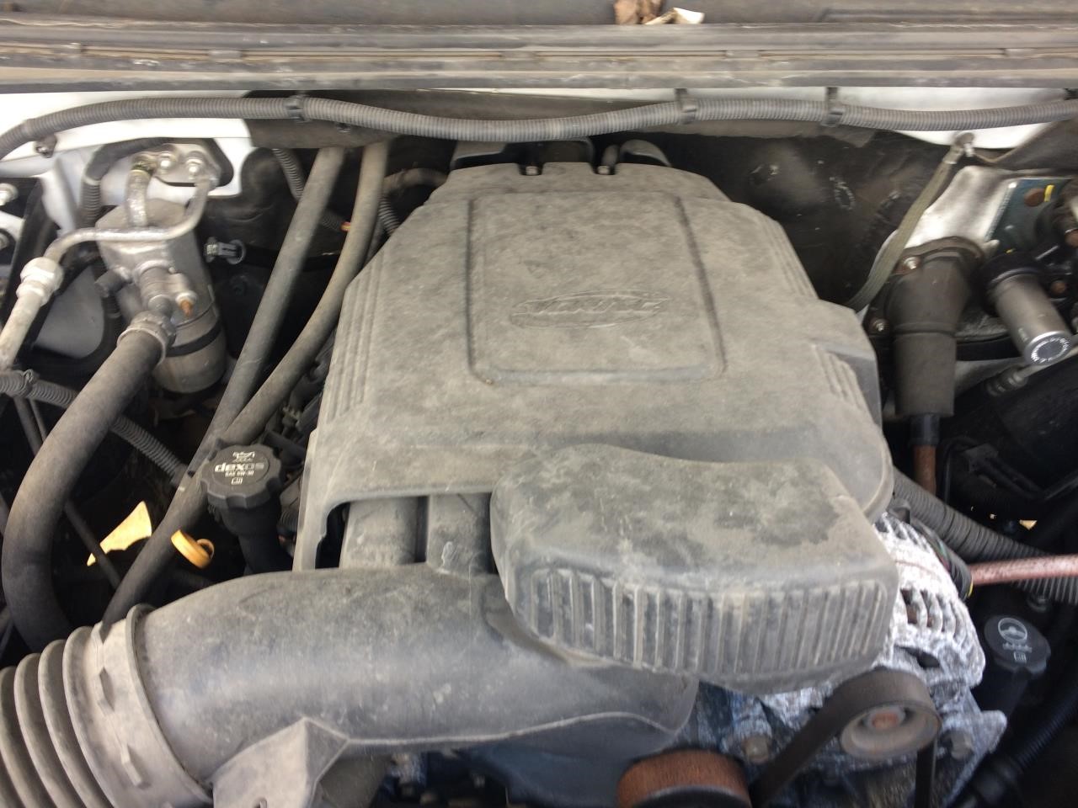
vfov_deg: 48.2
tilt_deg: -45.5
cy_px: 404
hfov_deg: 61.7
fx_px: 903
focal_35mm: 29
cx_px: 539
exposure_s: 1/60
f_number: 2.2
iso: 32
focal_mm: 4.15
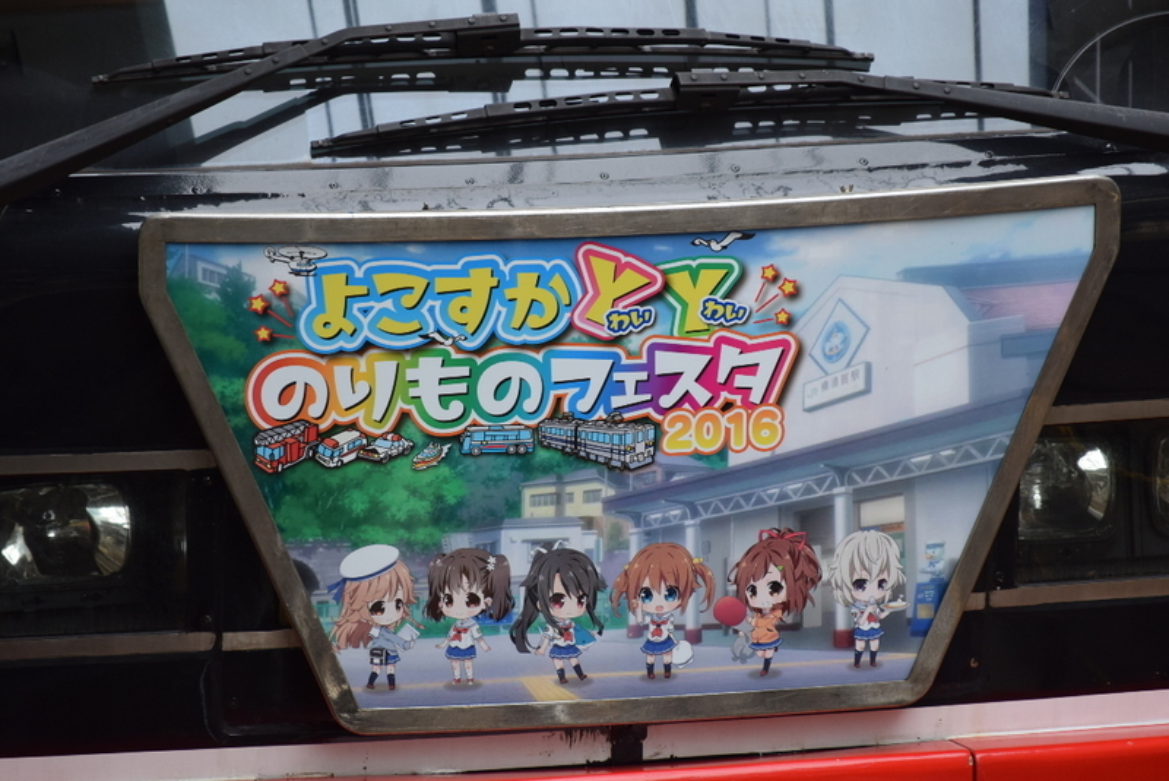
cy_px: 390
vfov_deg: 4.6
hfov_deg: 6.9
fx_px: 9745
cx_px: 584
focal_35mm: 300
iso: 400
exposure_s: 1/200
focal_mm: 200
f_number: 5.6
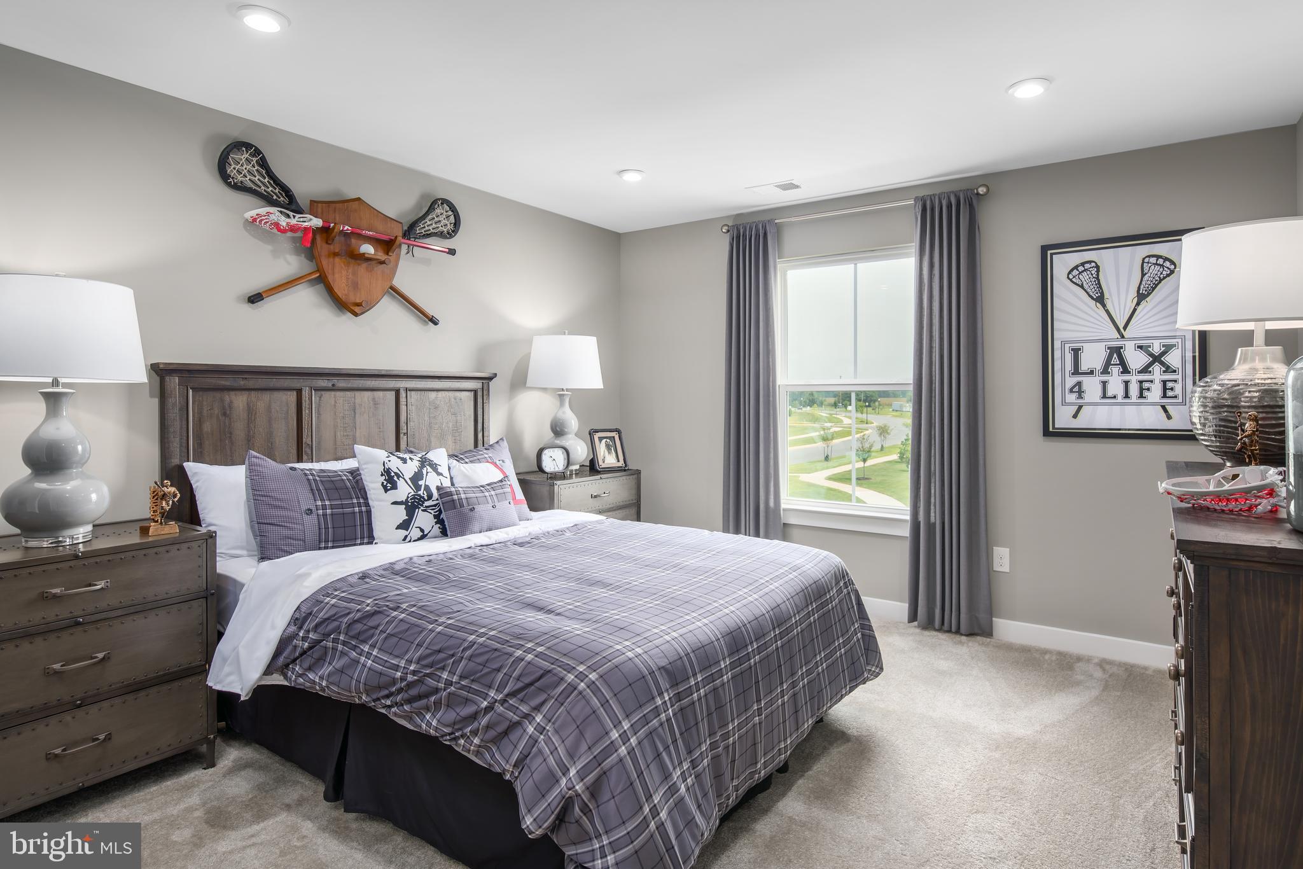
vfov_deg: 64.6
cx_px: 652
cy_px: 434
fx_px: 688
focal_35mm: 19
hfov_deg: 86.9
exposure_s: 1/250
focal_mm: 19
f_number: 8
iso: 200
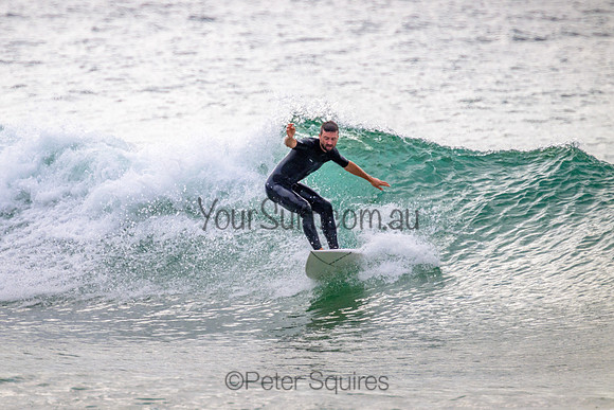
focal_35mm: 973
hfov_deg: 2.1
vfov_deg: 1.4
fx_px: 16605
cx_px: 240
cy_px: 170
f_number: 11
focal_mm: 800
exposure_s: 1/2000
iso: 800
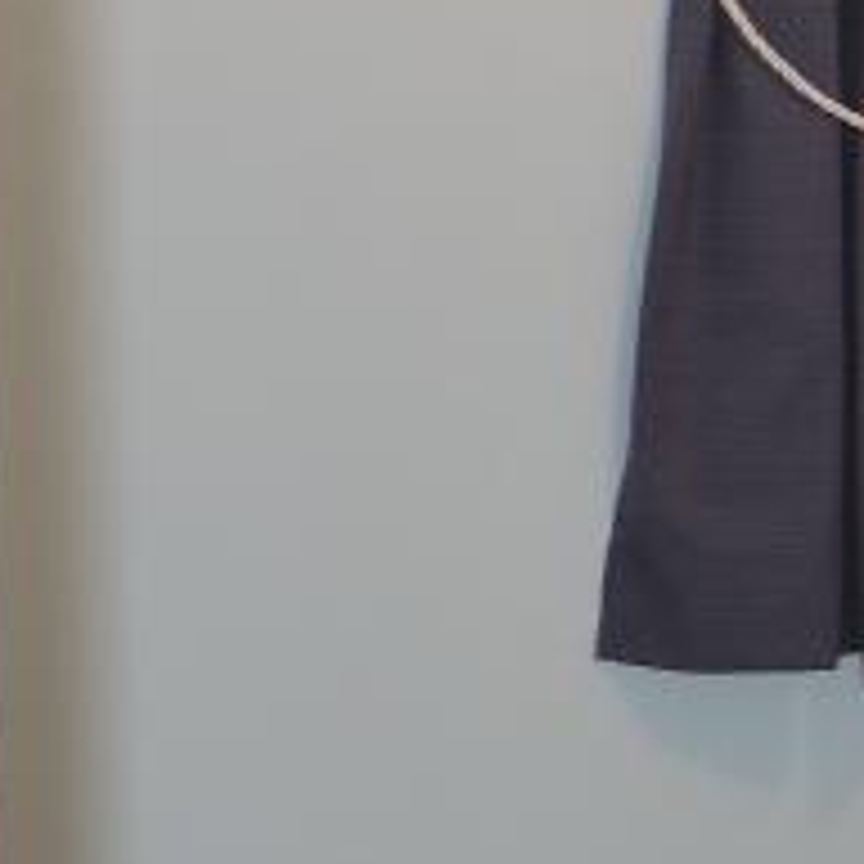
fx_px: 3191
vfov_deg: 15.4
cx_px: 2138
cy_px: 594
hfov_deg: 12.1
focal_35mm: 113
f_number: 3
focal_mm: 4.3
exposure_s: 1/30
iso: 200
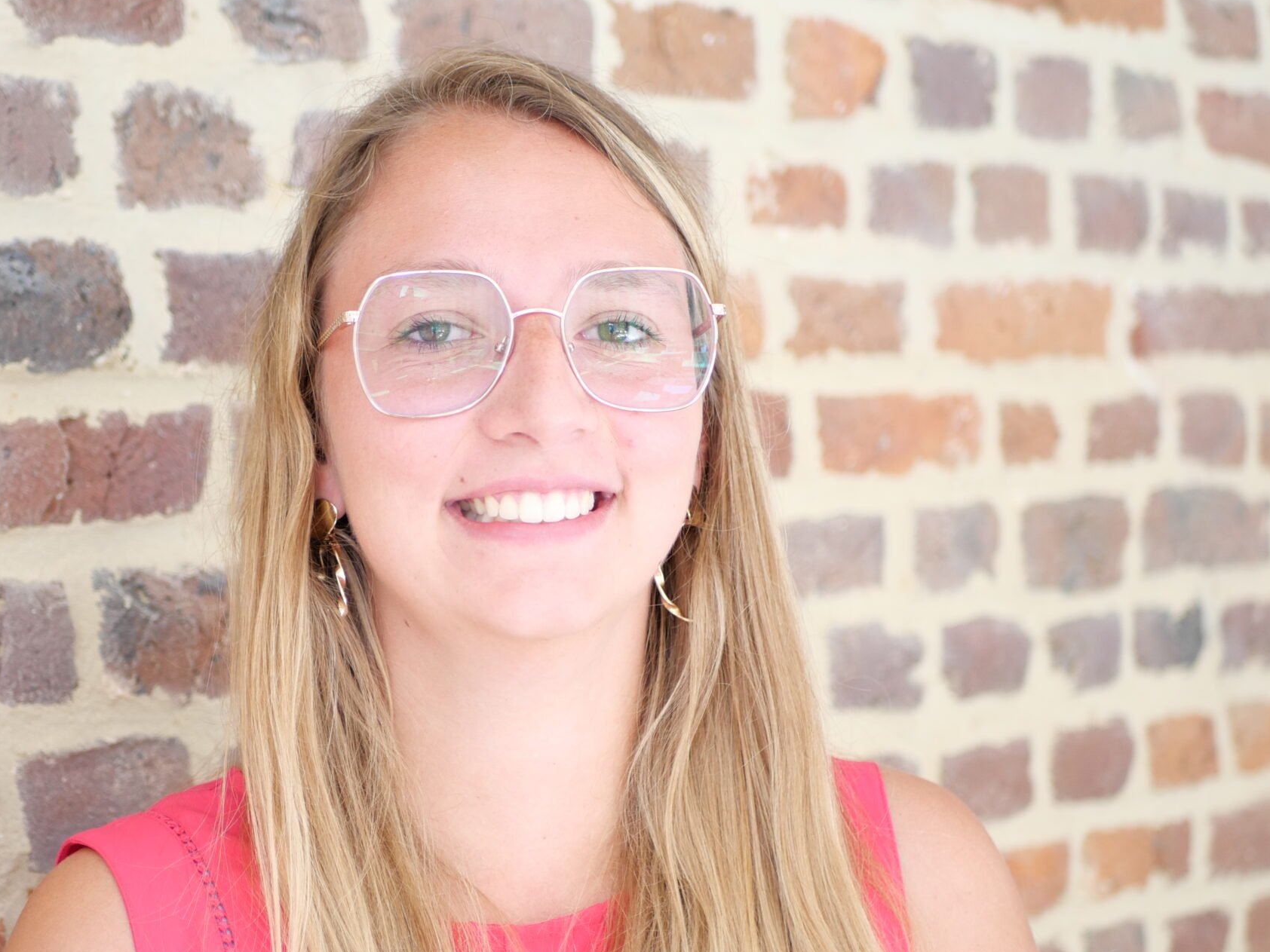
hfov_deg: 25.5
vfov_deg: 19.4
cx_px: 420
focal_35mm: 76
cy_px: 593
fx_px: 2788
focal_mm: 25
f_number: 1.7
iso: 320
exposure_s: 1/250
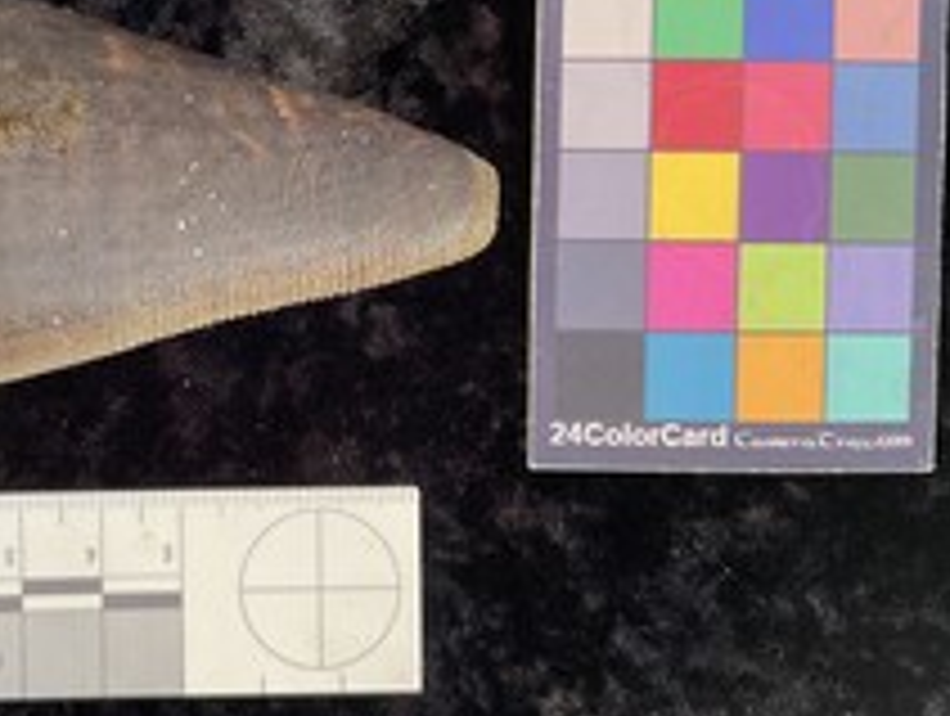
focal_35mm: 48
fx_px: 1320
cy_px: 250
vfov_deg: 30.2
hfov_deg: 38.3
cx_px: 207
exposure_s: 1/60
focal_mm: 3
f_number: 1.8
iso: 50
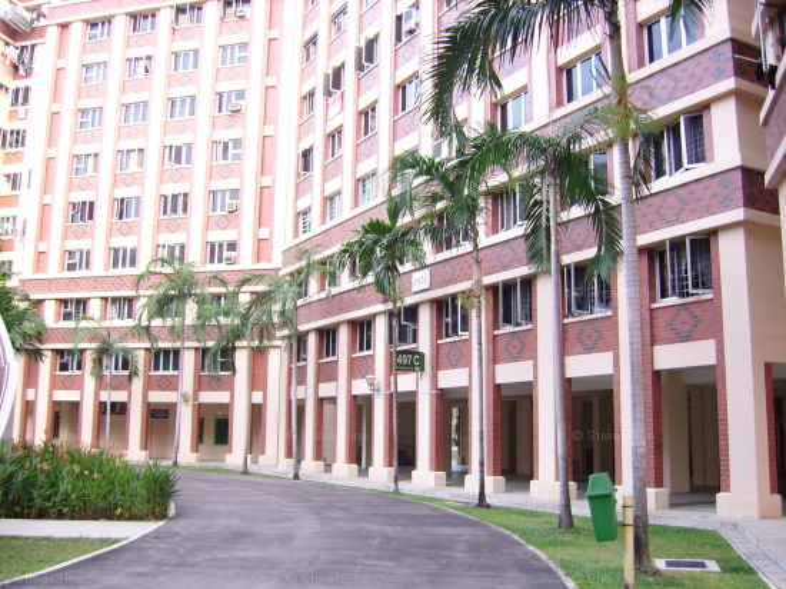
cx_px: 393
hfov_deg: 52.6
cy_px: 294
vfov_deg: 40.7
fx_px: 794
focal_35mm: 35
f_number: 2.8
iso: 100
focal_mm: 5.95
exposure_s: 1/21
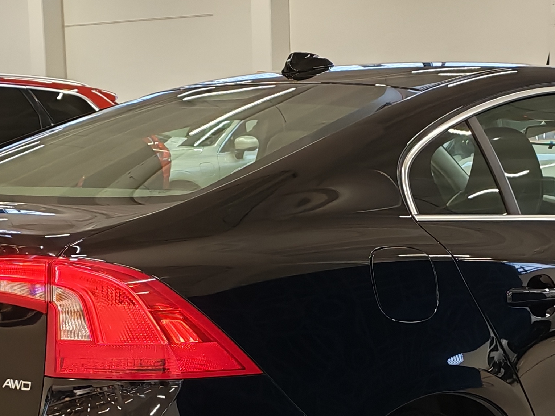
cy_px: 396
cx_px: 345
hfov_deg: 21.5
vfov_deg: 16.0
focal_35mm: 91
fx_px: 1459
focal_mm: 6.12
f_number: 1.9
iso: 319
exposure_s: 1/100
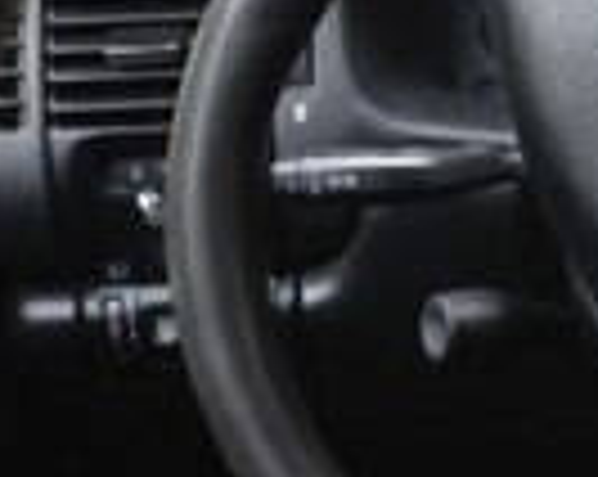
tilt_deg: -20.3
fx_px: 2828
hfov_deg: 10.6
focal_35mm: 160
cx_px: 1358
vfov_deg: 9.6
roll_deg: -1.2
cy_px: 371
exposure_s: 1/20
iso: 80
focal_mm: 4.12
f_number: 2.4
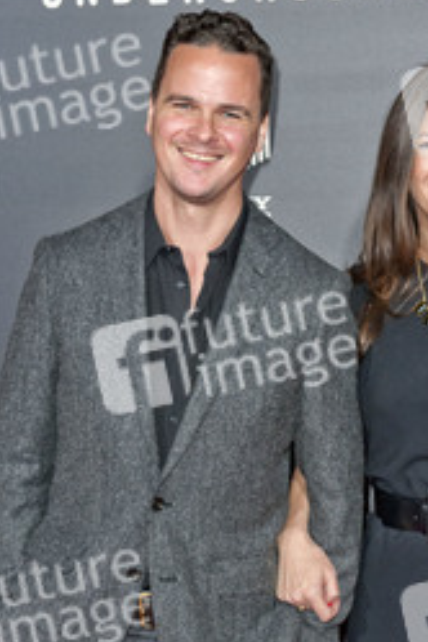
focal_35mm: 90
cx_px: 300
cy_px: 482
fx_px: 1605
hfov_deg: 15.1
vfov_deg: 22.4
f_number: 4.5
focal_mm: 56
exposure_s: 1/400
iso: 800
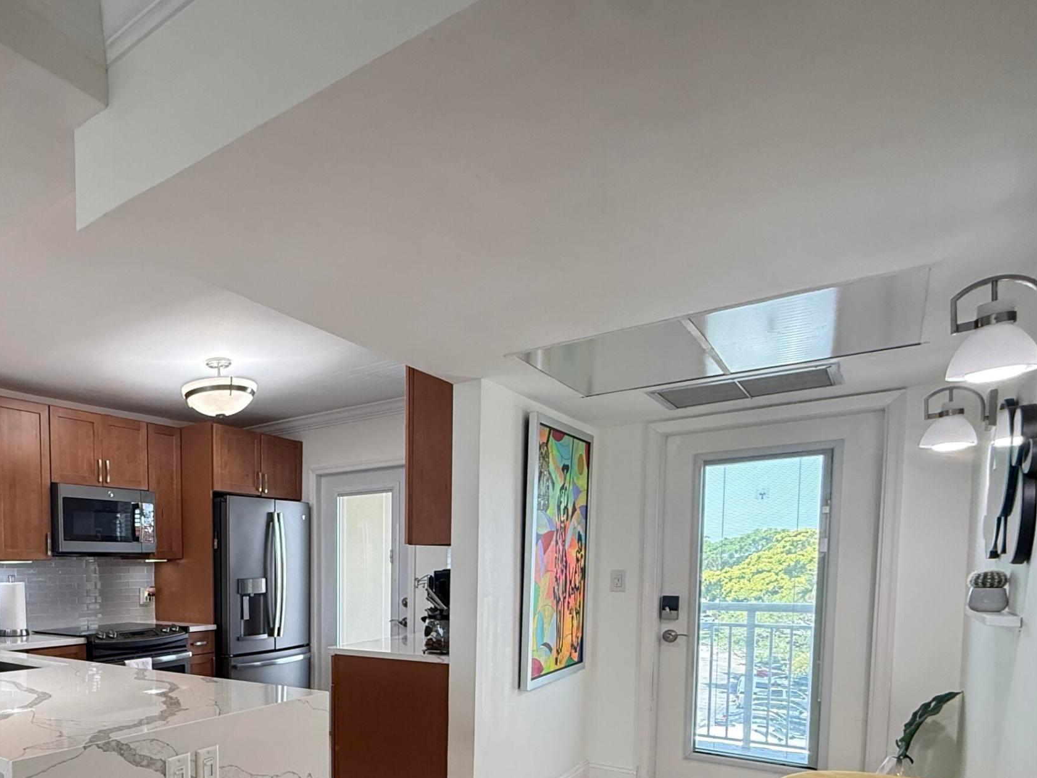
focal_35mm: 24
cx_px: 234
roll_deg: +0.4
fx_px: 719
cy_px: 617
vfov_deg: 53.2
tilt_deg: -3.9
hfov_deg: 66.2
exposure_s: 1/120
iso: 200
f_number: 2.2
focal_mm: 2.22
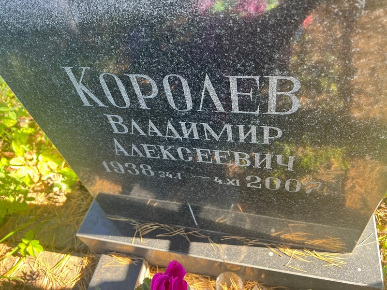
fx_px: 291
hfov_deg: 67.3
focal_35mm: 26
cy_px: 145
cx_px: 194
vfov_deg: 53.1
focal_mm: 5.7
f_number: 1.5
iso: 50
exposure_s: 1/171
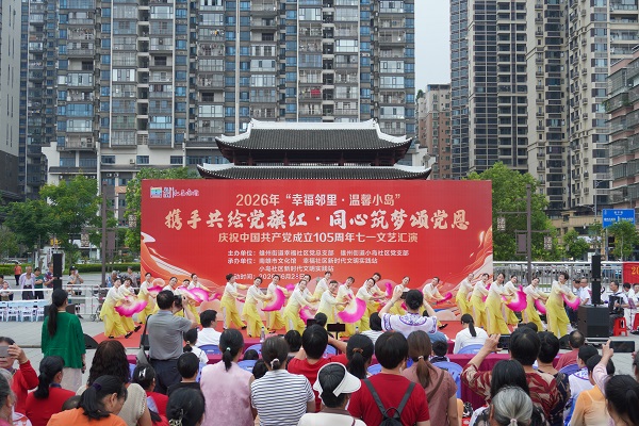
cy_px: 213
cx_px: 320
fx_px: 825
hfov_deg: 42.3
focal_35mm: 46
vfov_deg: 28.9
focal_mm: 31
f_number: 6.3
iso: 100
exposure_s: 1/80
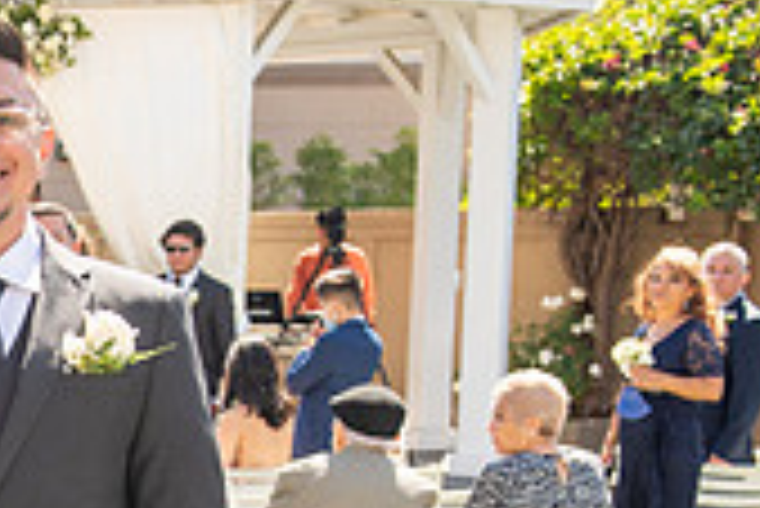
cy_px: 627
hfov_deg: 14.1
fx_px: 2916
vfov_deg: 9.8
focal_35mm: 138
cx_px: -310
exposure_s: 1/200
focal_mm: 38
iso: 100
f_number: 5.6
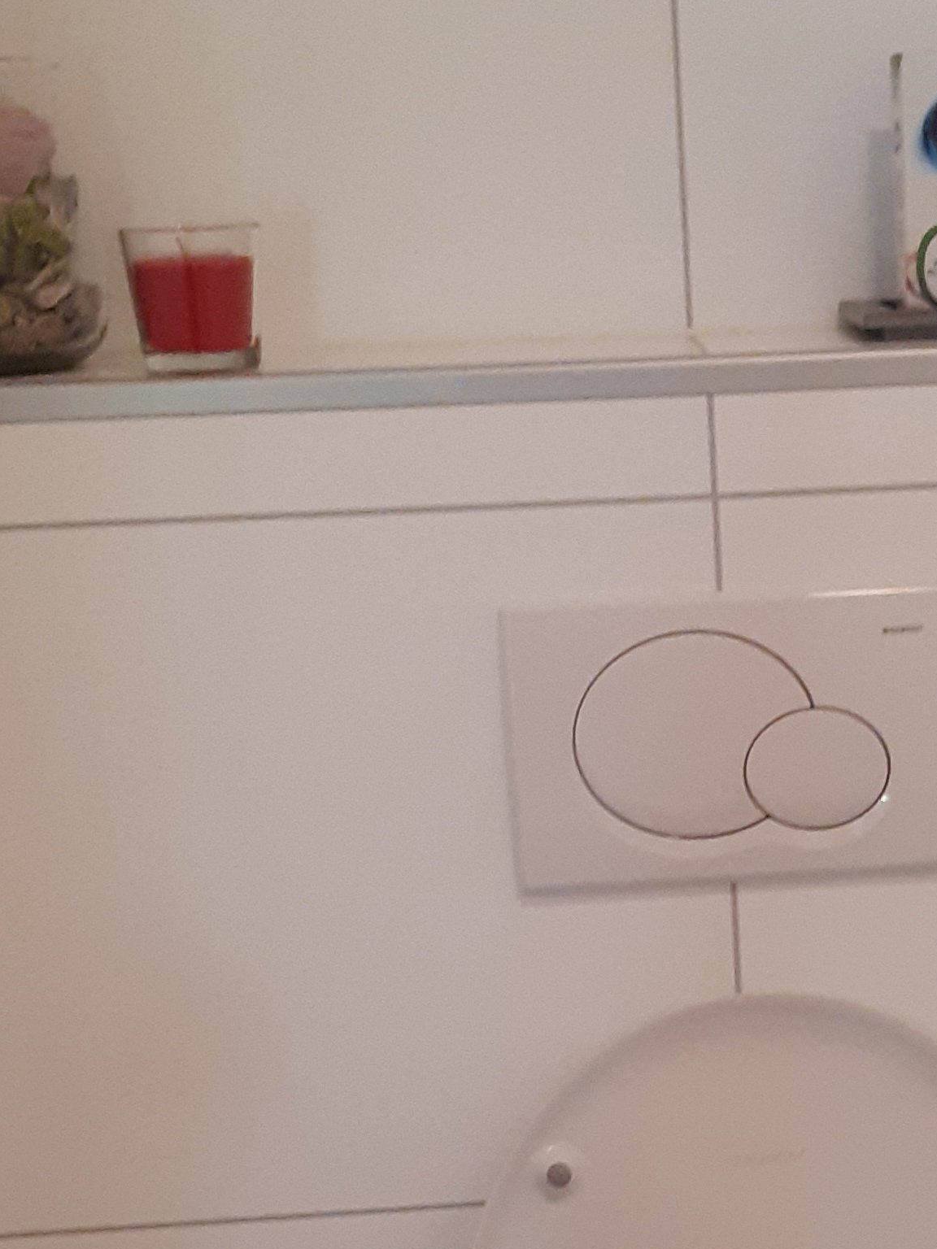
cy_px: 1116
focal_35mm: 78
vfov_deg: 24.3
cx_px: 806
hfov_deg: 18.6
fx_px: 2815
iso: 250
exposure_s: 1/50
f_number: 1.7
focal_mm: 3.92
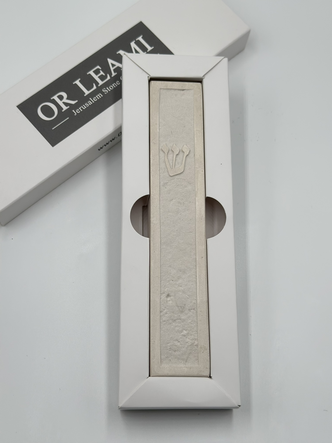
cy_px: 222
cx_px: 166
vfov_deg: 39.7
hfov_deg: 30.3
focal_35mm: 48
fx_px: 614
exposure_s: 1/2252
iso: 80
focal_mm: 6.86
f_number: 1.78
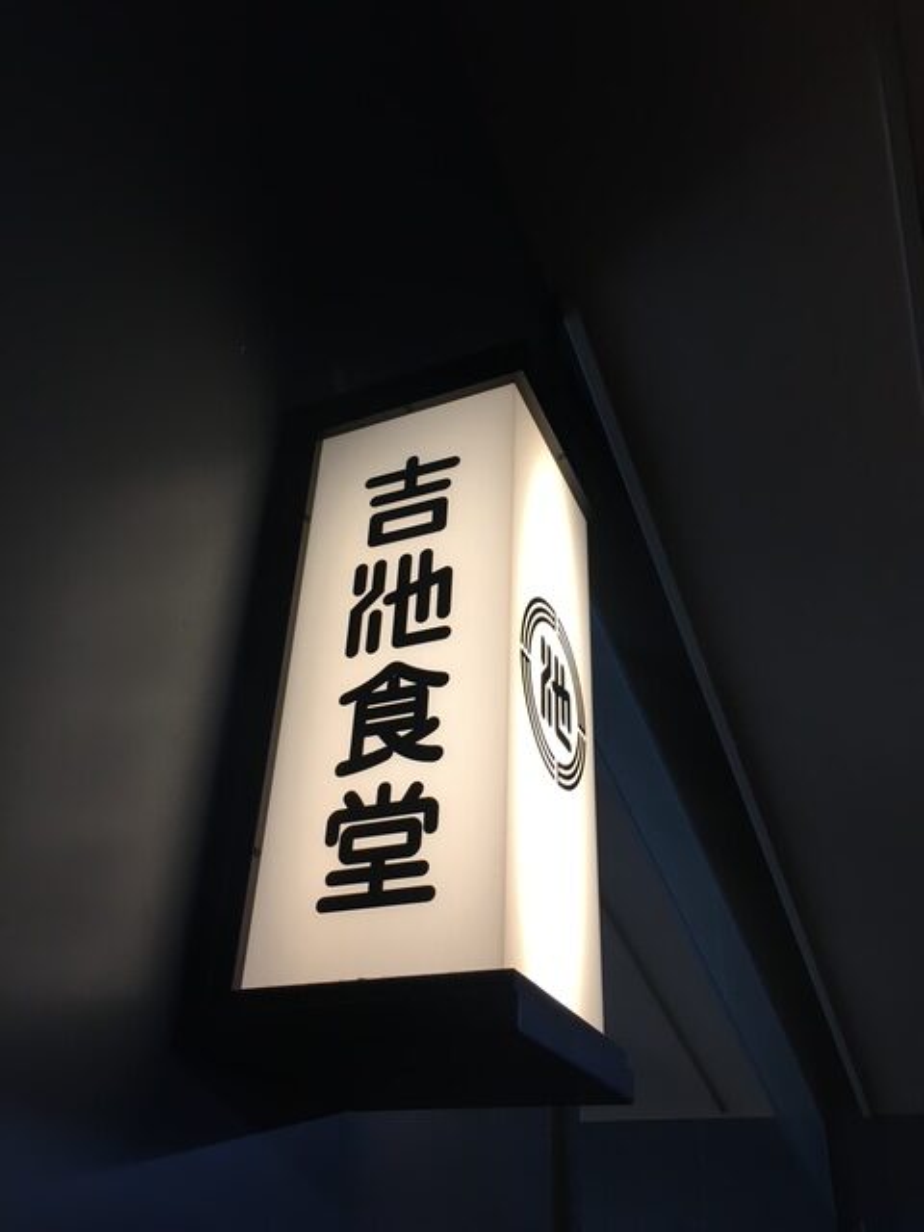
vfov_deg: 61.7
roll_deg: -4.3
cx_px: 462
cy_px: 616
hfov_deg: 48.2
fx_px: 1032
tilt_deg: +34.5
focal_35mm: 29
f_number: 2.2
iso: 32
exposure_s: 1/30
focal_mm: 4.15
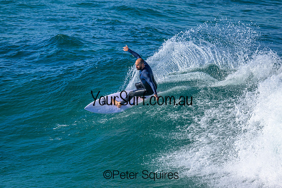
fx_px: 6268
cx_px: 141
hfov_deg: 2.6
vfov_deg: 1.7
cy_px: 94
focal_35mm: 800
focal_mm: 800
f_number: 6.3
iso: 400
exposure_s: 1/2000
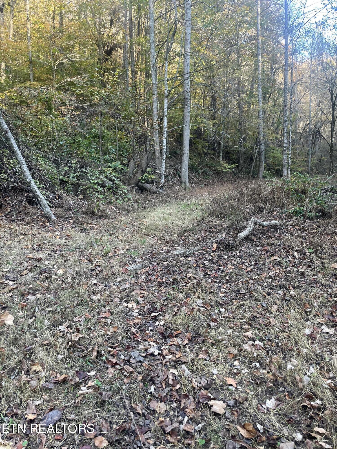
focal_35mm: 26
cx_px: 168
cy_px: 224
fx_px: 337
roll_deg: +2.1
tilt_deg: -4.3
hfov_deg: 53.1
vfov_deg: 67.3
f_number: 1.6
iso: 80
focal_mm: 4.2
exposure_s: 1/121
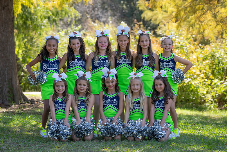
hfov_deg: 19.5
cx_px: 114
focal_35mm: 105
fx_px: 662
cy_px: 76
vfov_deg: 13.0
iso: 160
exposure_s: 1/320
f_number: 4
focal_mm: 105
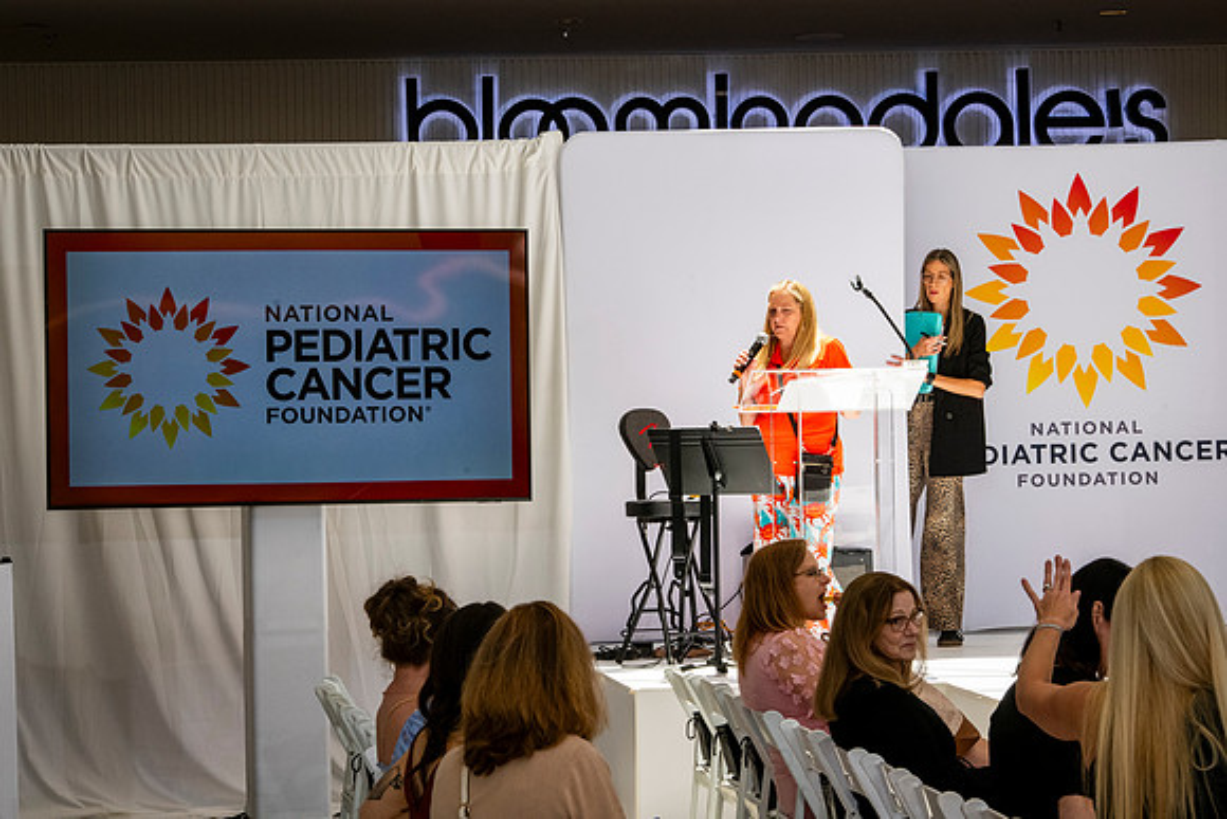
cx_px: 586
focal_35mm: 112
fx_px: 3833
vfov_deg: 12.2
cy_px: 381
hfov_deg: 18.2
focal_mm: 105
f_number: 16
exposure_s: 1/160
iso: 1600
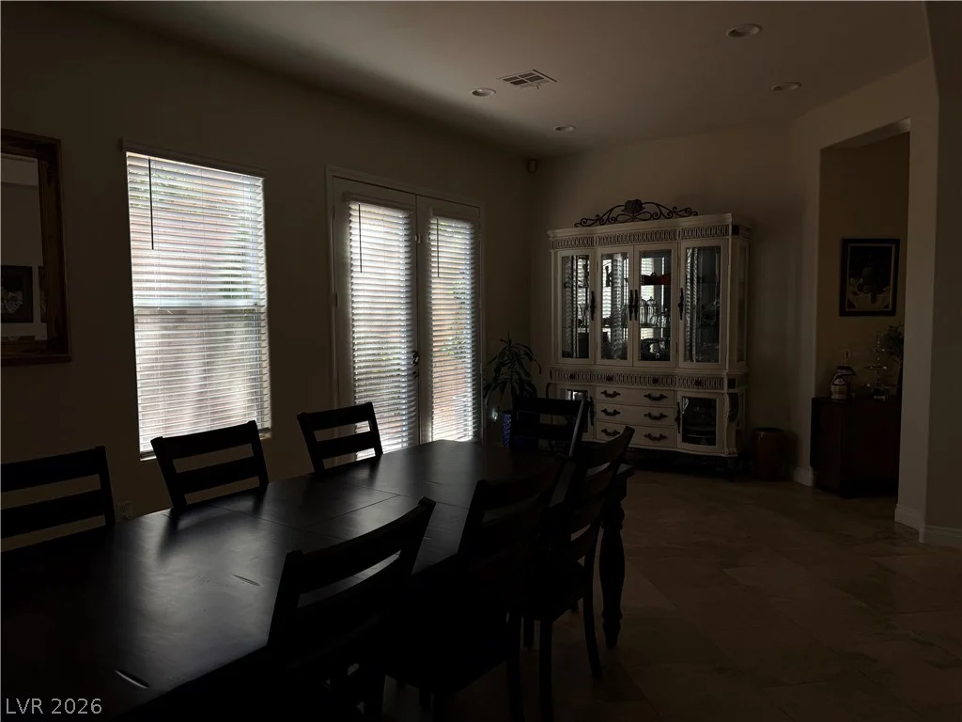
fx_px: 667
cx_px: 481
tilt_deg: -3.2
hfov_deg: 71.6
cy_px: 361
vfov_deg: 56.8
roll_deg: +0.5
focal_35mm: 24
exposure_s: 1/120
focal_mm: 6.76
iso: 64
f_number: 1.78
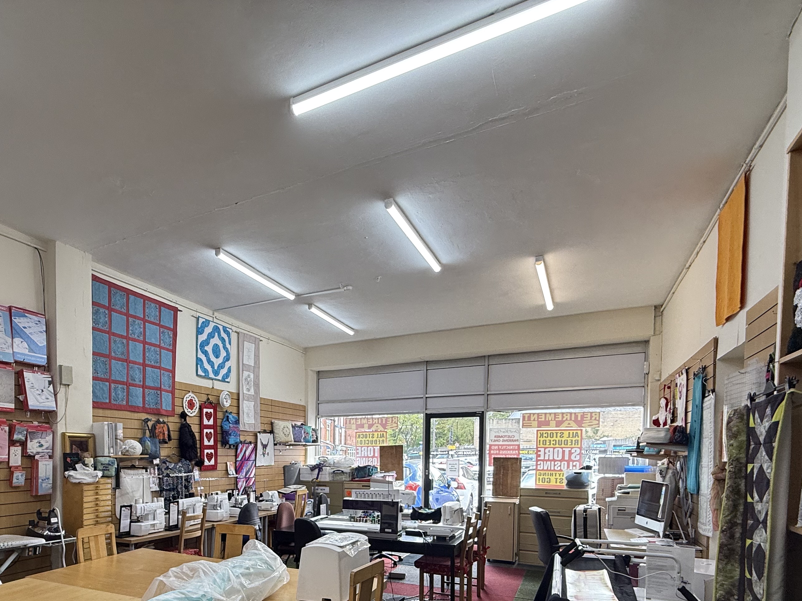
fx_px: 510
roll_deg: +0.1
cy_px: 471
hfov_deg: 74.9
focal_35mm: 22
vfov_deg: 57.1
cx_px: 294
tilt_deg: -2.3
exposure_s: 1/100
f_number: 2.2
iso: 64
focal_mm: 2.22
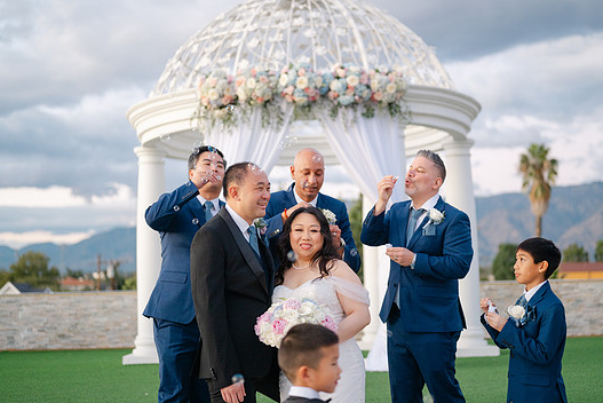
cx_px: 320
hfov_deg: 36.2
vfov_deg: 24.6
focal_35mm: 55
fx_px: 922
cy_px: 188
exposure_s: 1/125
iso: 400
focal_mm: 50
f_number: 1.8
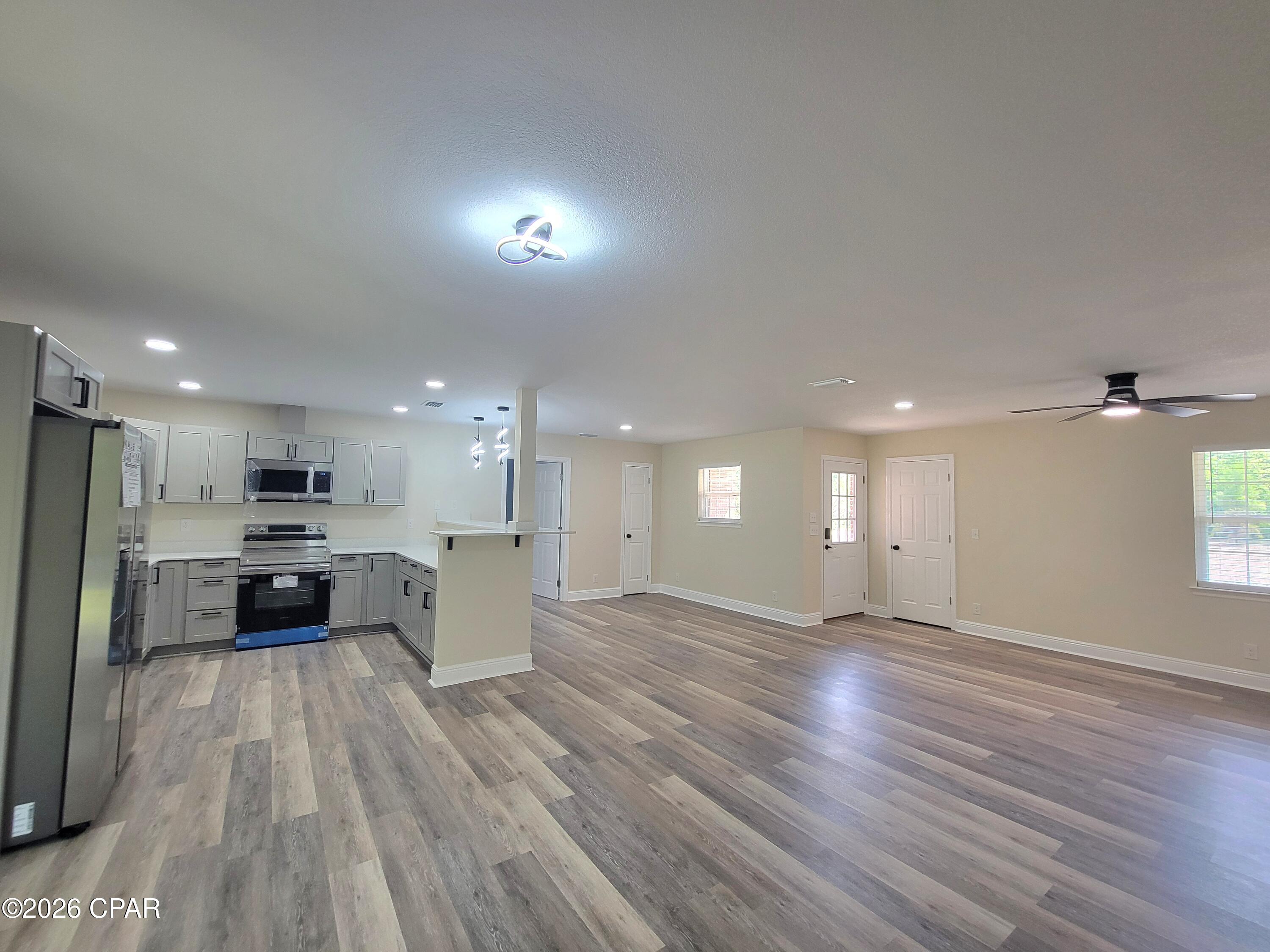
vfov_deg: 89.9
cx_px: 635
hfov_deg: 106.2
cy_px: 476
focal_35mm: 13
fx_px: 477
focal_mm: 2.2
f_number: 2.2
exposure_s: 1/60.2
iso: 160
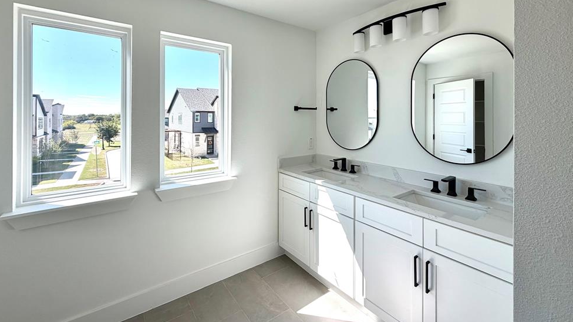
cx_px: 275
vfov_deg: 65.9
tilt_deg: +0.3
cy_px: 117
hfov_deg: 99.3
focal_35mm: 16
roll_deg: +0.6
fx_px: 243
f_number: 2.2
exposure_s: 1/502
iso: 50
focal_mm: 2.22
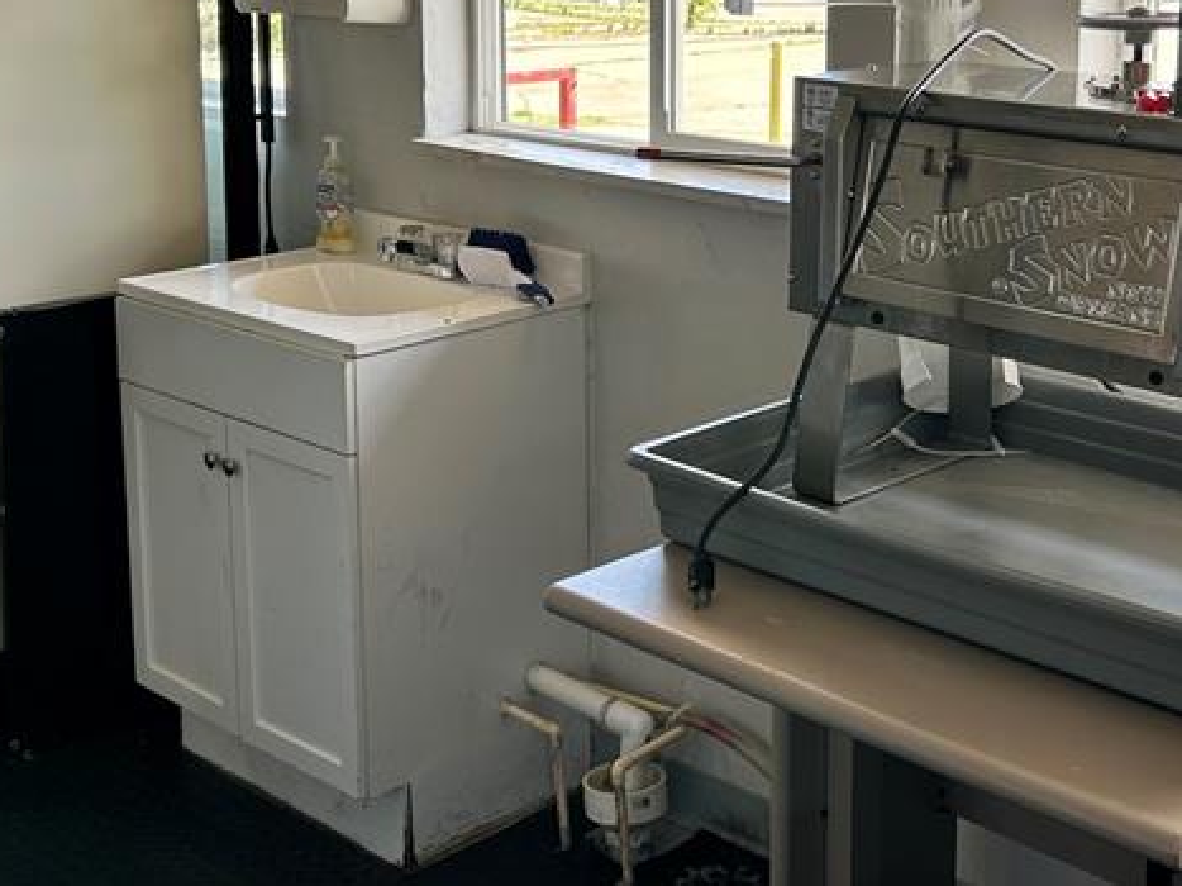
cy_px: 203
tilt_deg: -10.7
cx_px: 661
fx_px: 1946
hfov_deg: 33.8
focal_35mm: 57
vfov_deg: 25.3
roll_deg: -0.6
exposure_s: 1/238
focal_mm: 5.7
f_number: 1.5
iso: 40
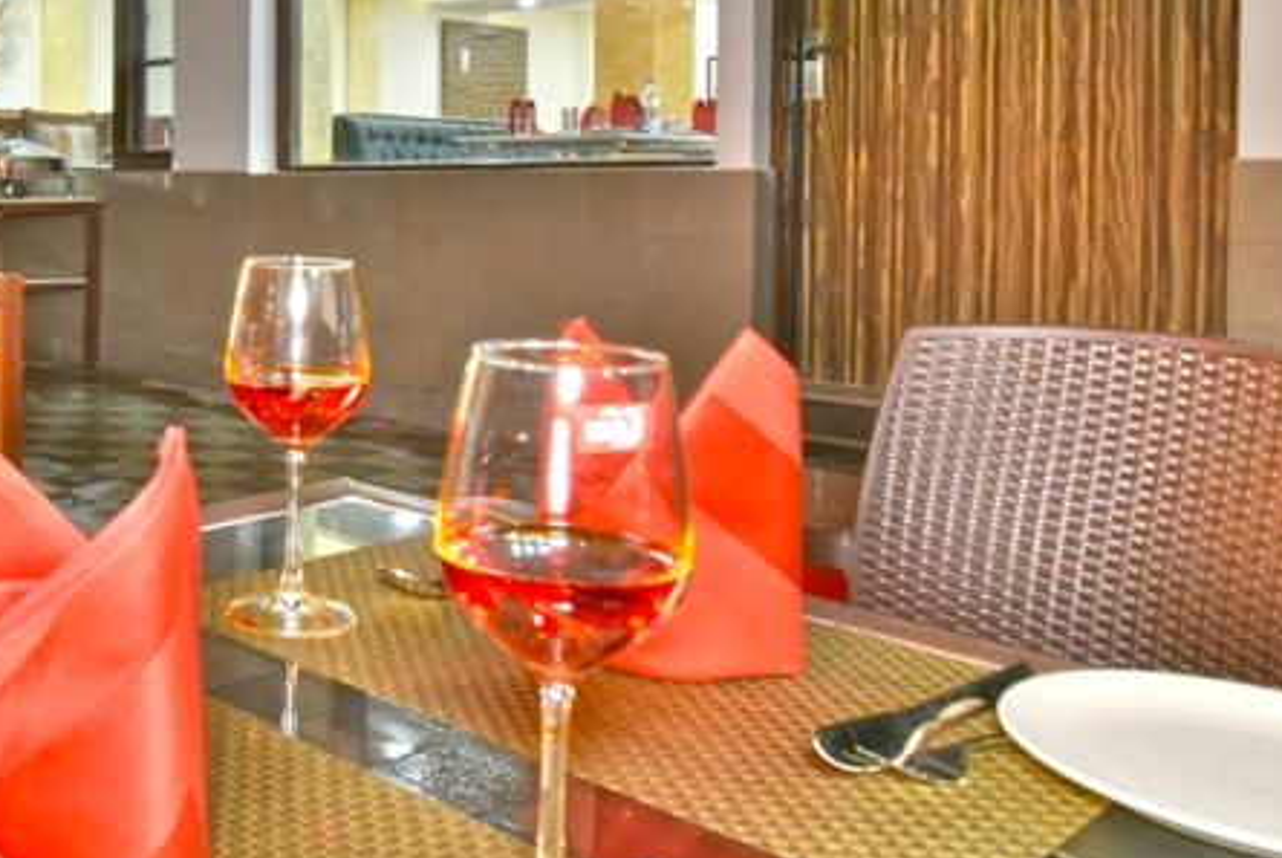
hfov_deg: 44.7
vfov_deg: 33.5
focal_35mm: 39
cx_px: 111
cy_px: 204
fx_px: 1390
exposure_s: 1/60
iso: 6400
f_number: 8
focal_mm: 16
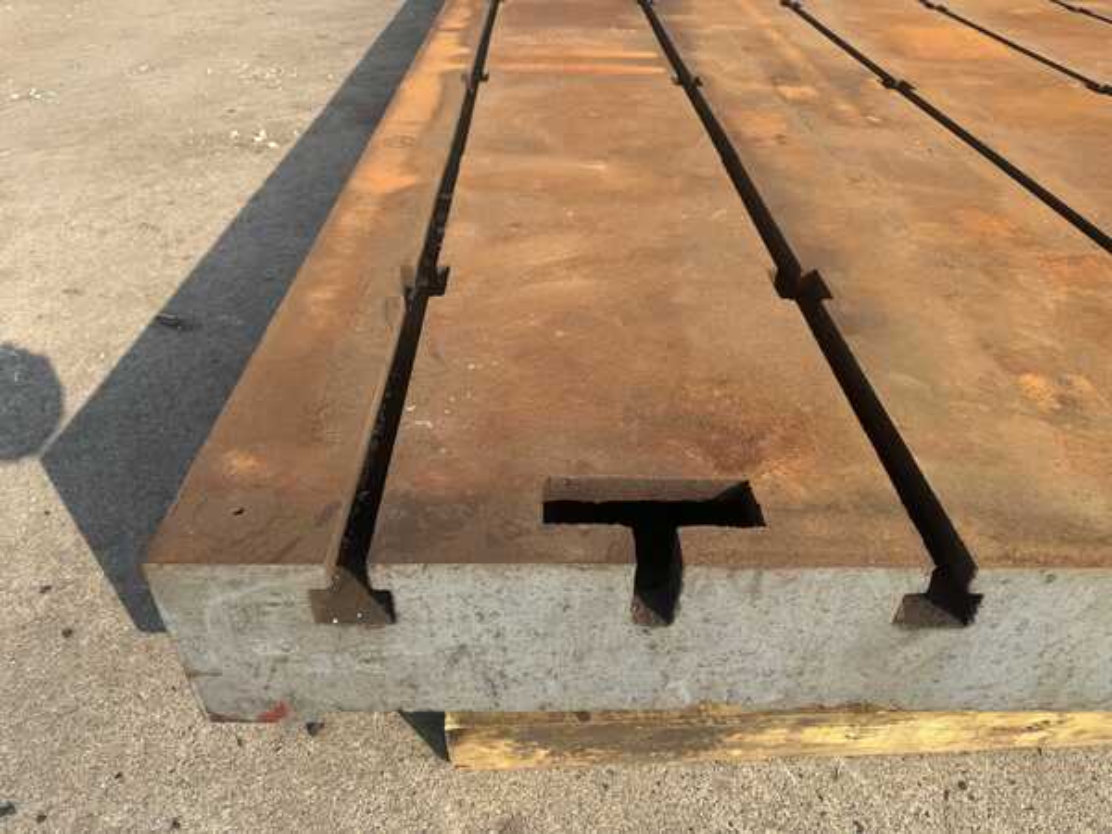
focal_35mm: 24
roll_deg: -0.3
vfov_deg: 56.8
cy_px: 417
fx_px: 771
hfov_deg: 71.6
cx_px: 556
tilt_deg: -38.5
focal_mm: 6.76
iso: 80
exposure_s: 1/1980
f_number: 1.78
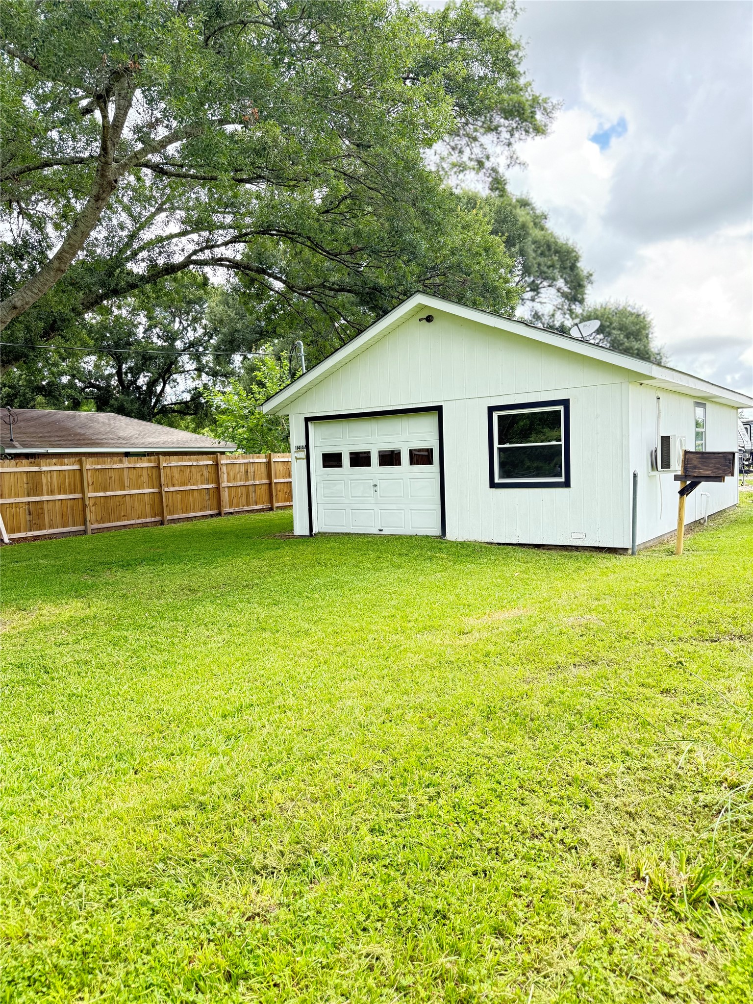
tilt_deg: -2.3
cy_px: 502
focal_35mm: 24
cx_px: 376
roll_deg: +3.1
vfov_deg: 71.6
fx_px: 696
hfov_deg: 56.8
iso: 100
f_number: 1.78
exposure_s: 1/312
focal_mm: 6.76
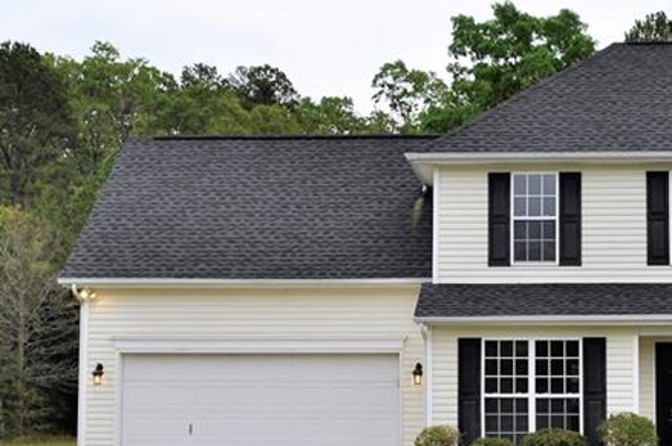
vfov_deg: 17.6
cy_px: 298
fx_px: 1435
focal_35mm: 77
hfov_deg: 25.9
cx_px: 546
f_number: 8
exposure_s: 1/250
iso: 200
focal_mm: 22
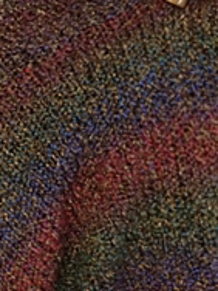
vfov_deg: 22.2
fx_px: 739
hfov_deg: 16.8
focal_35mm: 88
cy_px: 132
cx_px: 86
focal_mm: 4.13
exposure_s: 1/20
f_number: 2.4
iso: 400
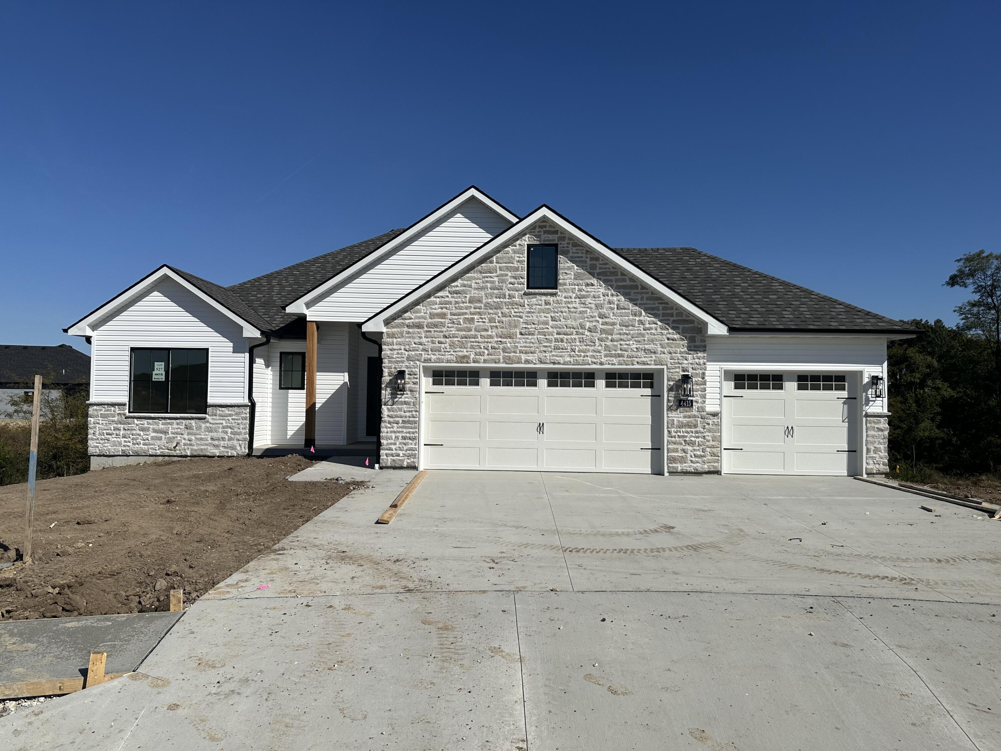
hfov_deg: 71.6
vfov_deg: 56.8
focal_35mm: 24
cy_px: 376
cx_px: 500
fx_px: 694
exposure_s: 1/12048
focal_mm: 6.86
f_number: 1.78
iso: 80
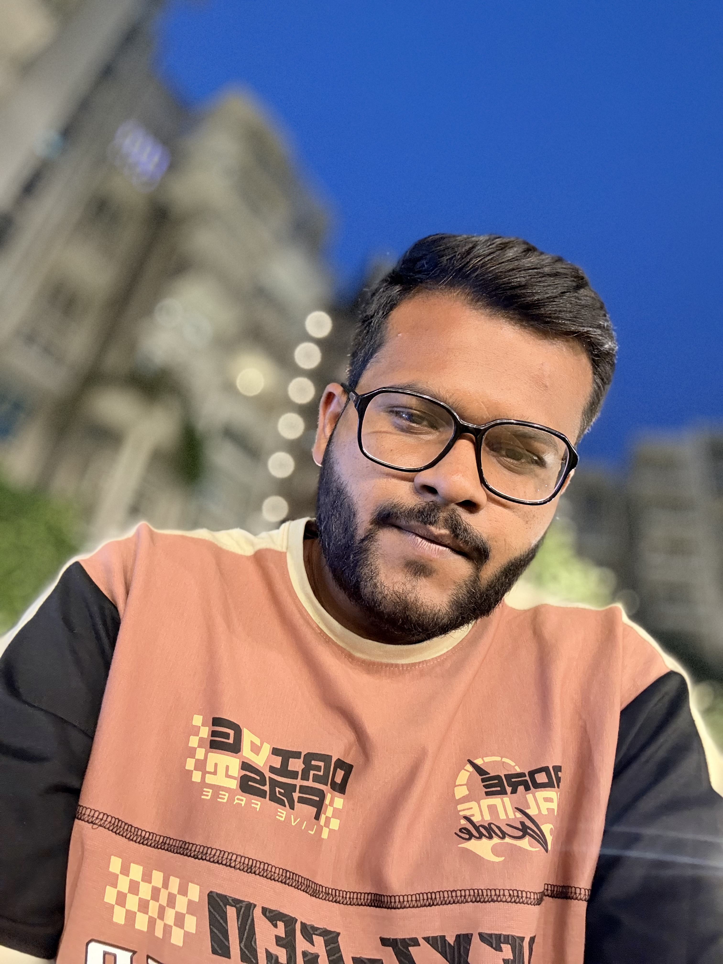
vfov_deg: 73.9
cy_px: 482
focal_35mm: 23
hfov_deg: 58.9
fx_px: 641
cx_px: 362
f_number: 1.9
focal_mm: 2.69
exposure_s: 1/25
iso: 400
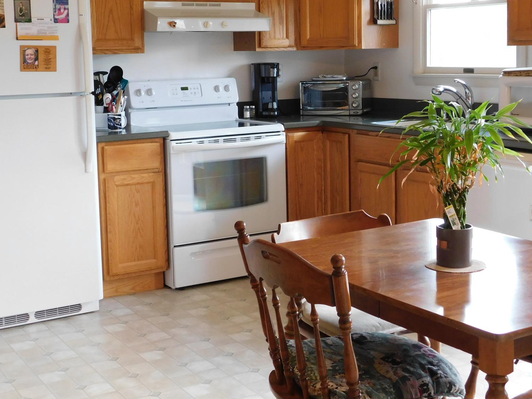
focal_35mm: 54
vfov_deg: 26.9
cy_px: 136
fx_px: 830
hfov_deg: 35.5
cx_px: 262
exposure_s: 1/30
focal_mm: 7.1
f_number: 3.6
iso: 280
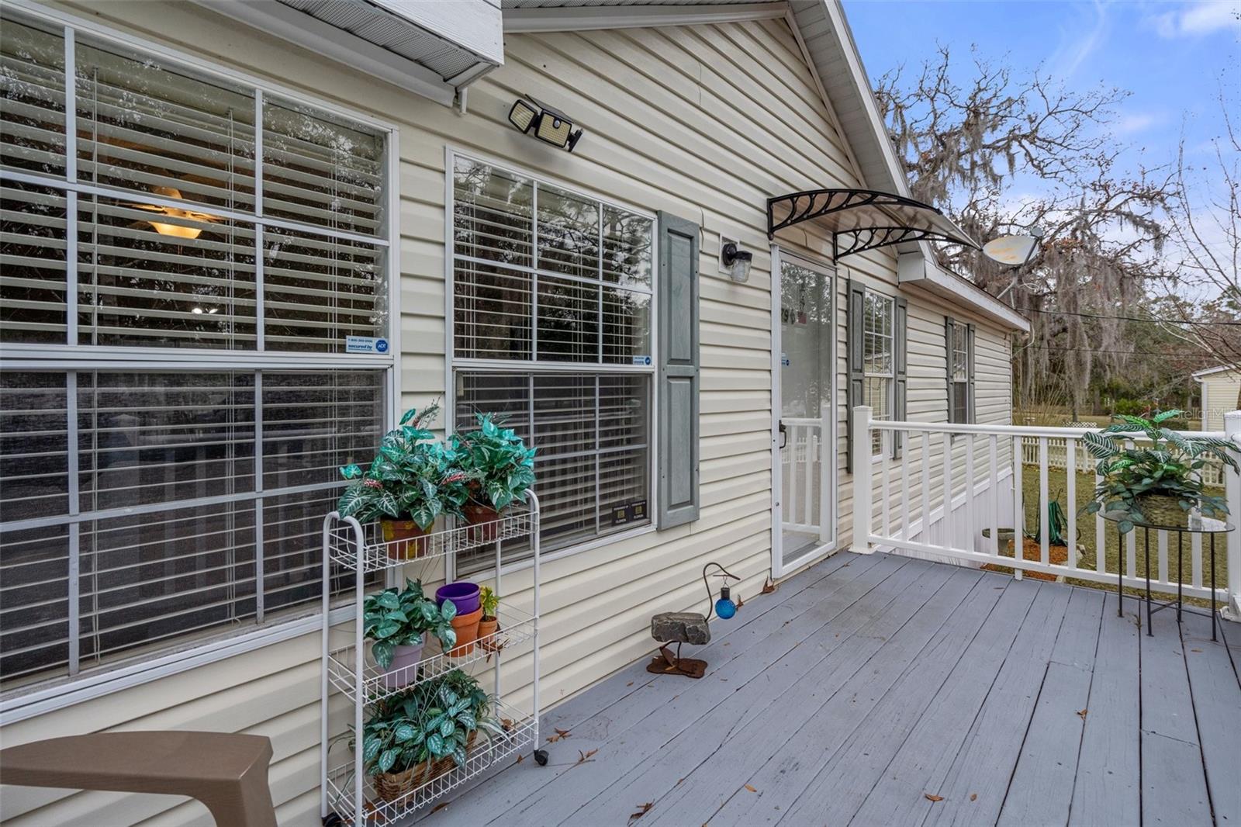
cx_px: 620
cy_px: 414
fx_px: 551
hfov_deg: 96.7
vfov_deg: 73.7
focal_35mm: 16
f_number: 8
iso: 400
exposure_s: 1/80
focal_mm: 16
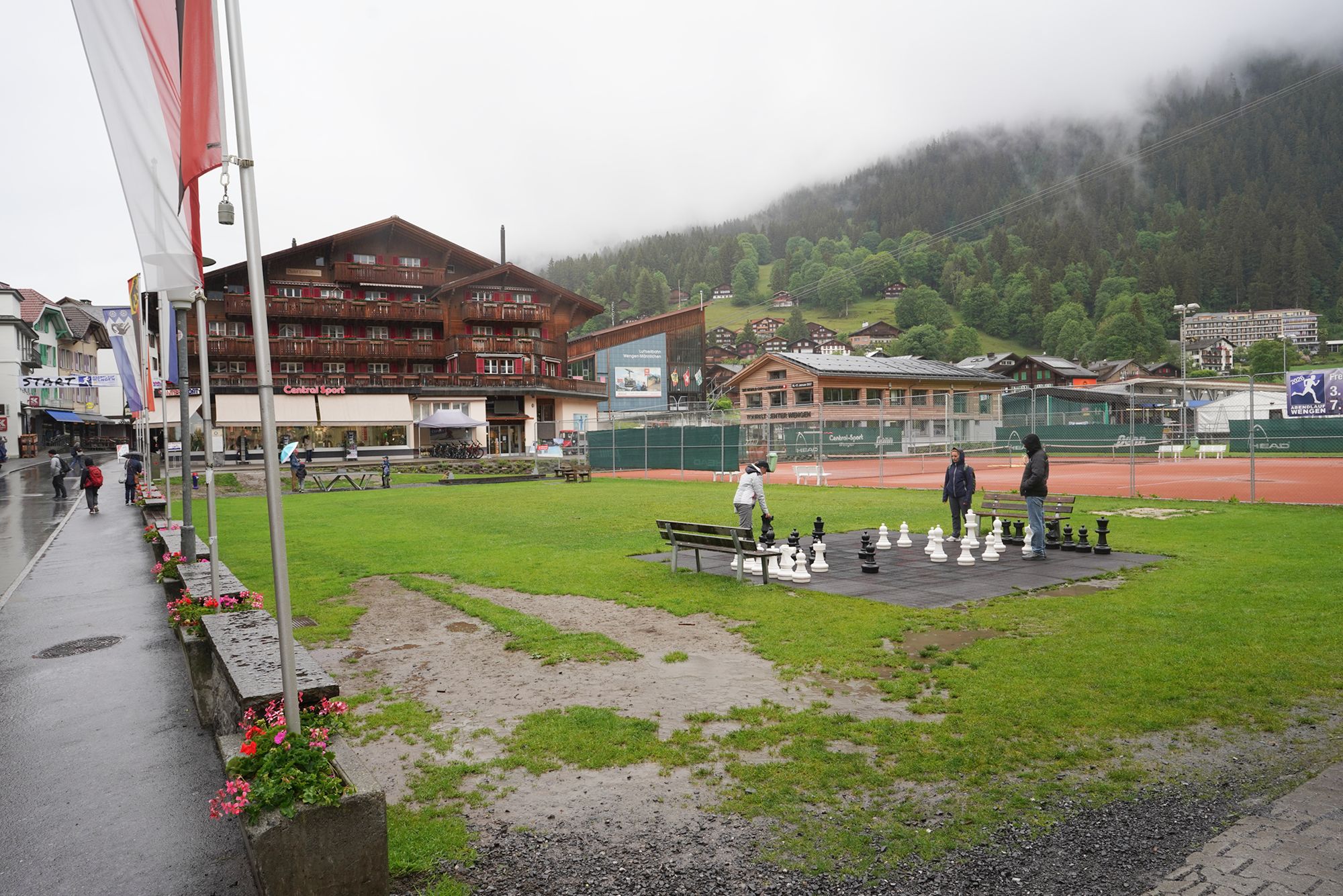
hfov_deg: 73.7
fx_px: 895
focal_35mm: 24
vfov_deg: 53.1
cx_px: 672
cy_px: 448
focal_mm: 24
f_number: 9
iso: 400
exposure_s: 1/100
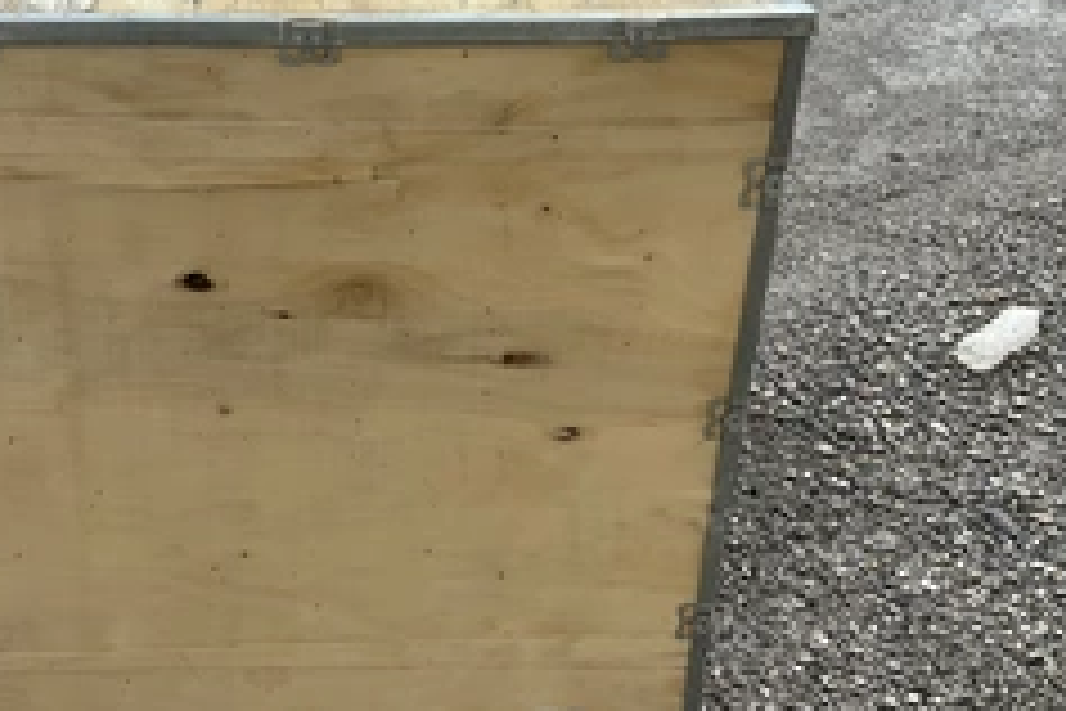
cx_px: 333
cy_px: 248
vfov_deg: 26.4
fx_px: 1510
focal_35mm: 51
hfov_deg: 38.3
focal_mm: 3
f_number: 1.8
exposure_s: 1/122
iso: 25
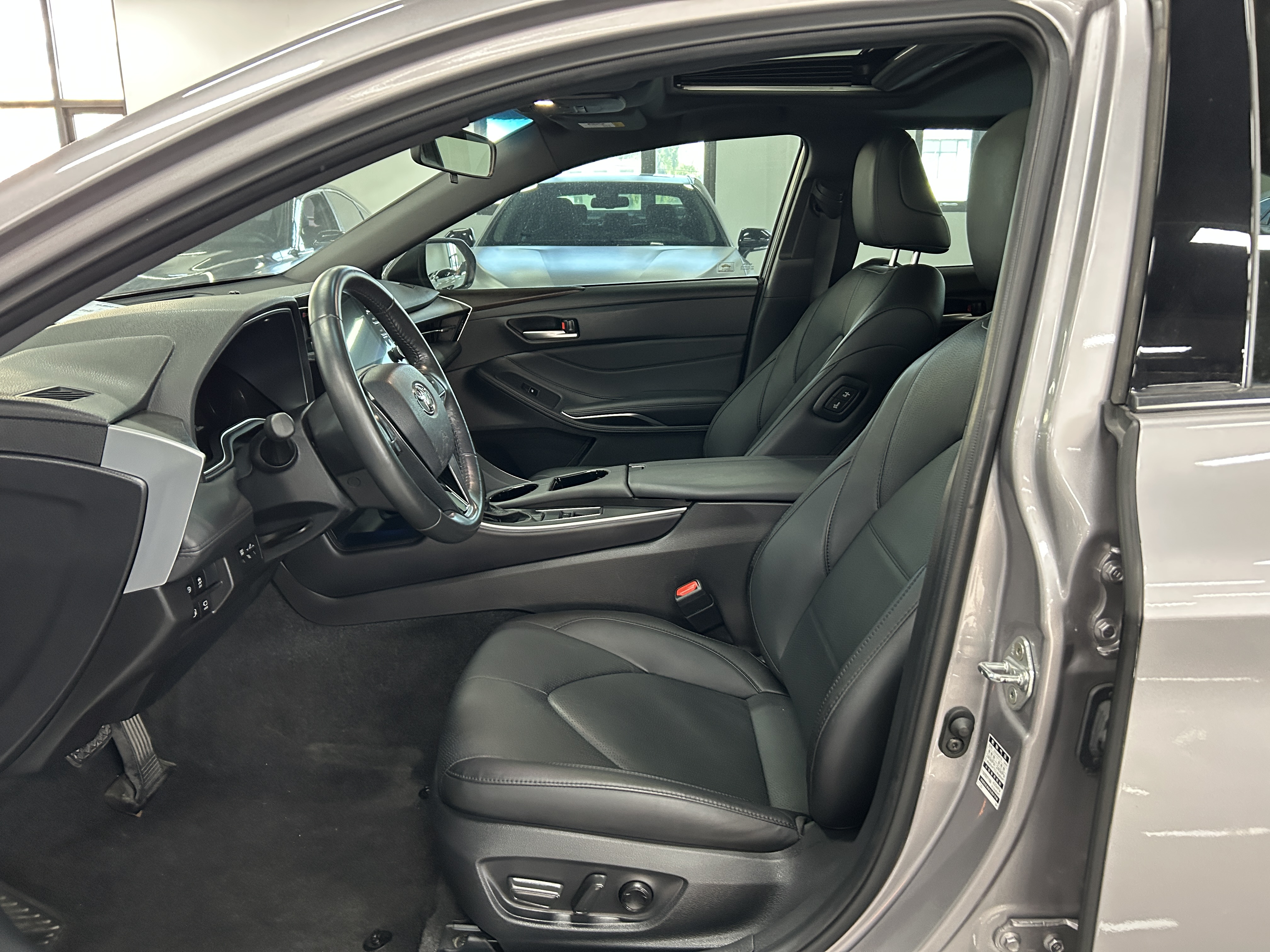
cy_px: 476
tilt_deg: -15.0
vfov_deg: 53.1
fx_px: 954
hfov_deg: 67.3
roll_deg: +0.3
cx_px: 635
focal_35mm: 26
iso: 400
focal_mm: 5.7
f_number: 1.5
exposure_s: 1/50
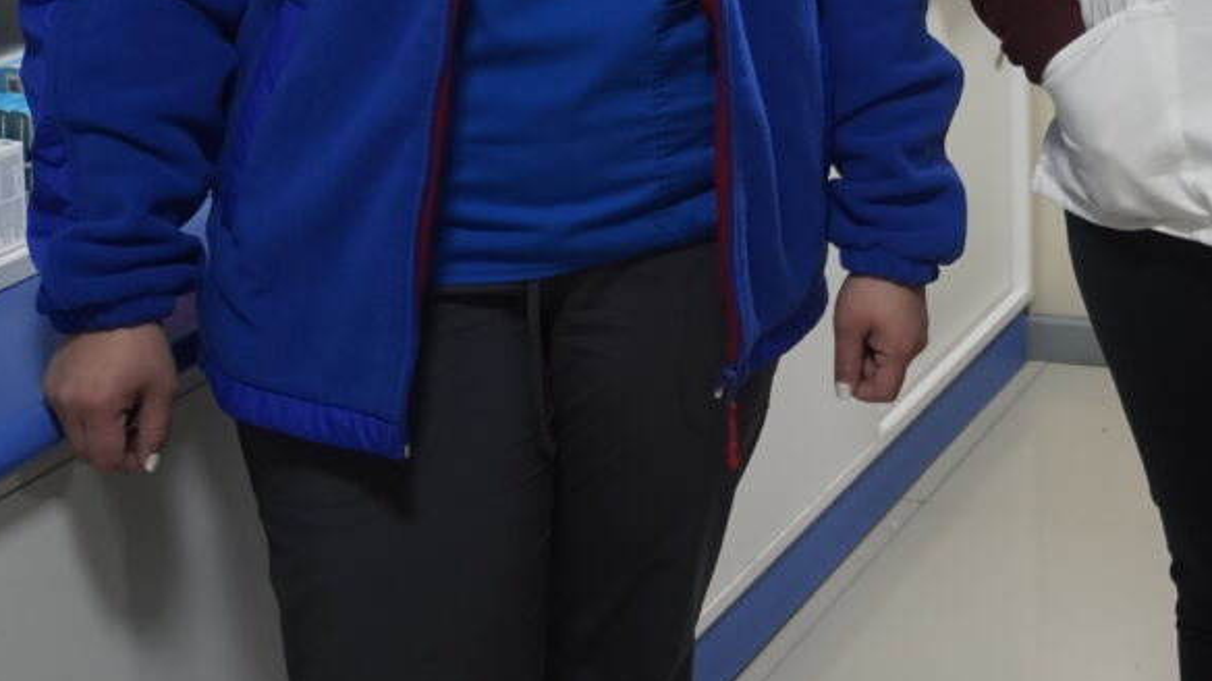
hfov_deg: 25.7
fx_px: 2474
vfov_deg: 15.1
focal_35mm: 77
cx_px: 1305
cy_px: -136
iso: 1250
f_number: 4
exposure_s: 1/60
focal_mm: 22
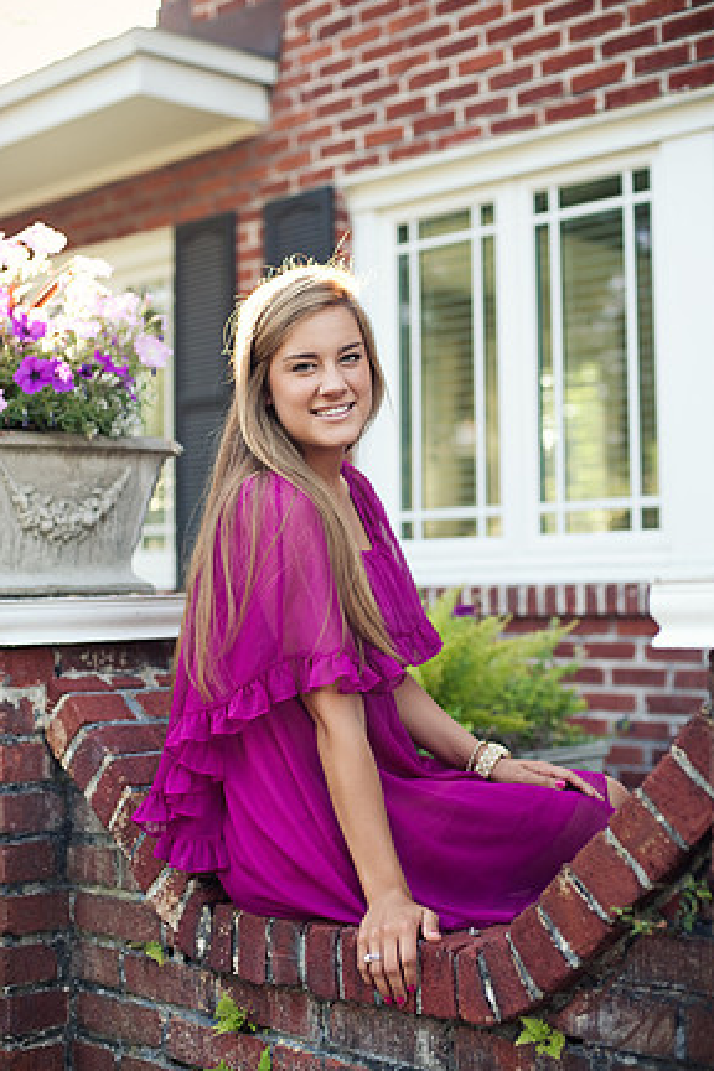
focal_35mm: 52
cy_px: 545
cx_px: 368
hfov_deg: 26.0
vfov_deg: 38.2
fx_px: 1547
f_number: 2.5
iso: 250
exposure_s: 1/320
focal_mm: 50
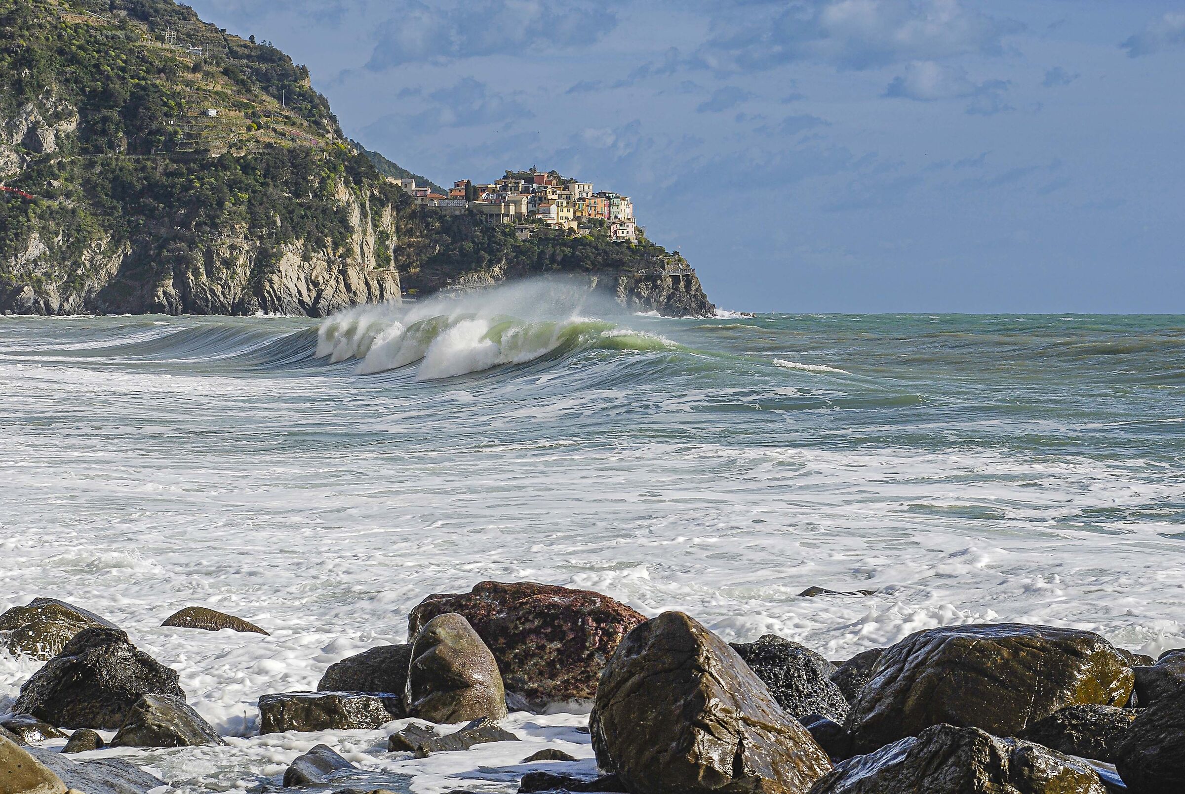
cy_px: 397
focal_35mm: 105
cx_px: 592
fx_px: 3461
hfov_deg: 19.4
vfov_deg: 13.1
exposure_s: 1/200
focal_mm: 70
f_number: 13
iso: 100
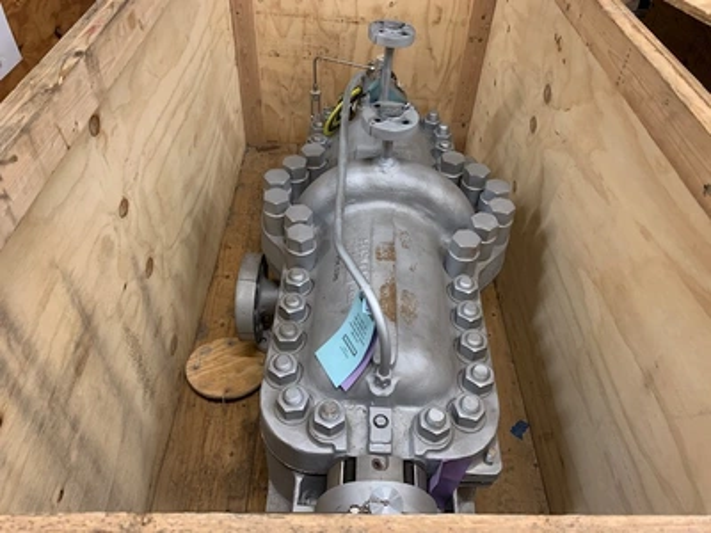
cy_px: 266
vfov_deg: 53.1
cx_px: 356
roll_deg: -3.3
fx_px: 534
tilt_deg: -43.6
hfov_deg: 67.3
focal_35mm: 26
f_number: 1.8
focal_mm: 4.25
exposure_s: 1/40
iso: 320
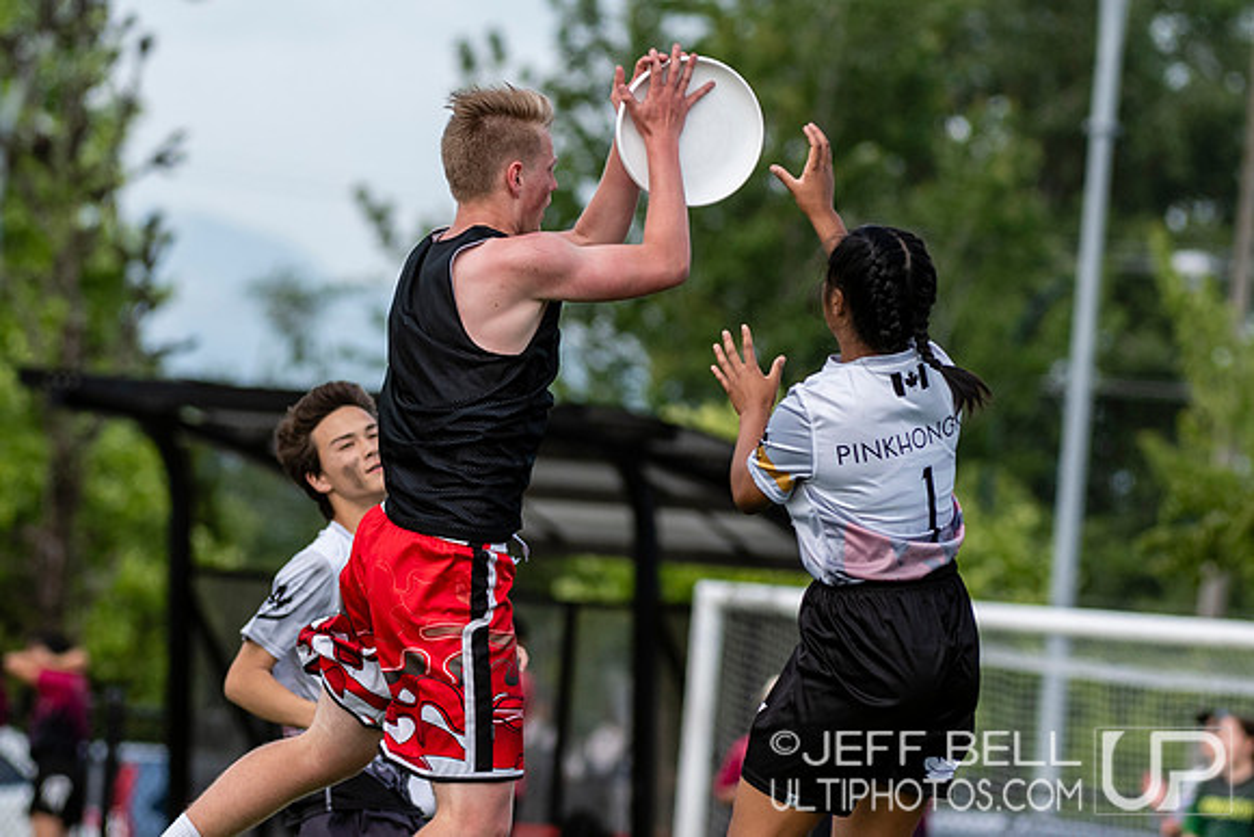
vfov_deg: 2.9
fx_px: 16289
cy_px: 578
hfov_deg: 4.4
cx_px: 558
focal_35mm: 468
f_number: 4
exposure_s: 1/1250
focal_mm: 200
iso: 320
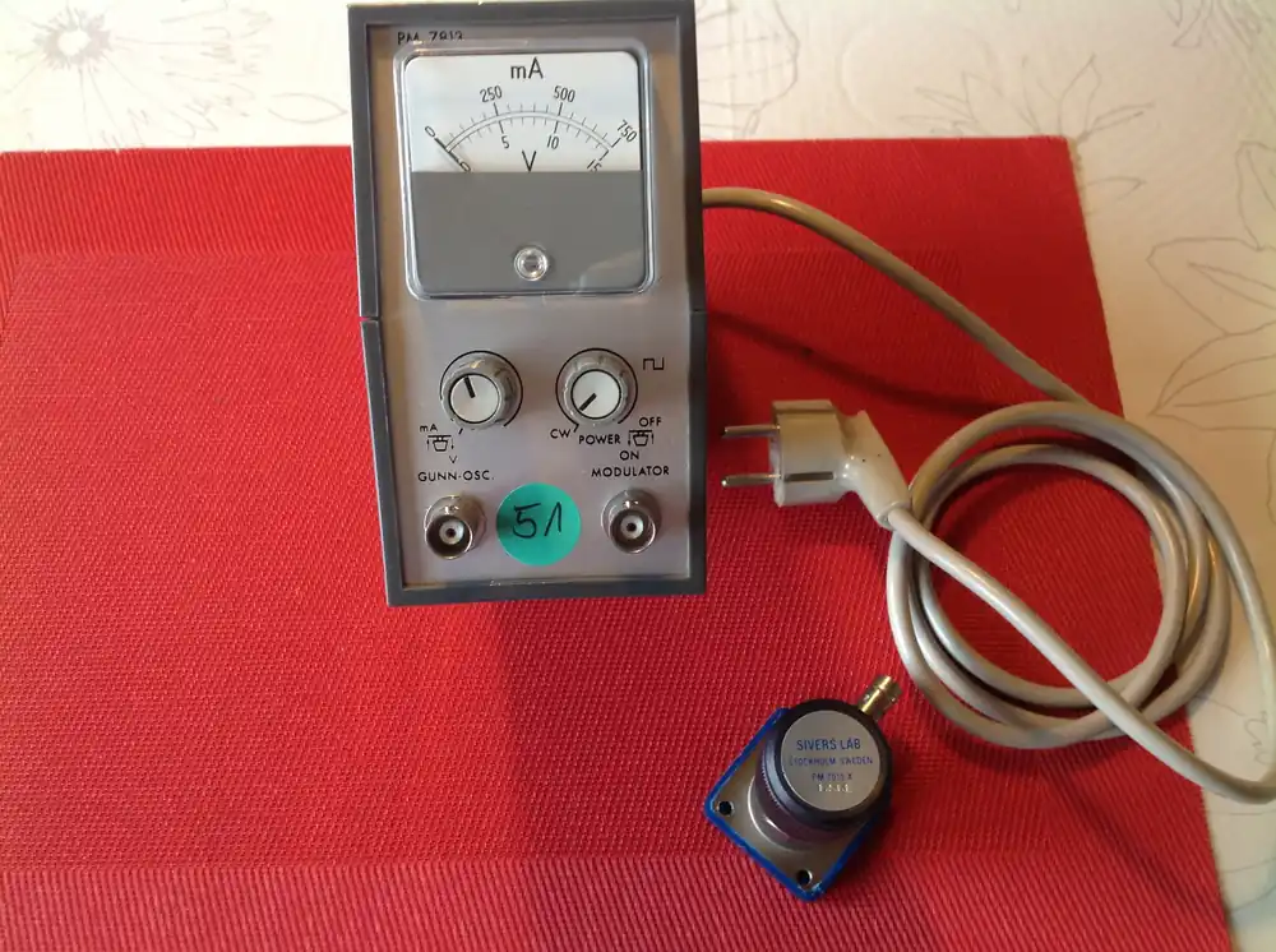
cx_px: 638
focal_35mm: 35
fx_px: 1288
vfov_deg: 40.6
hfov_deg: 52.7
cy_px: 476
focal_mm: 4.28
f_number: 2.4
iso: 64
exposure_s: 1/17
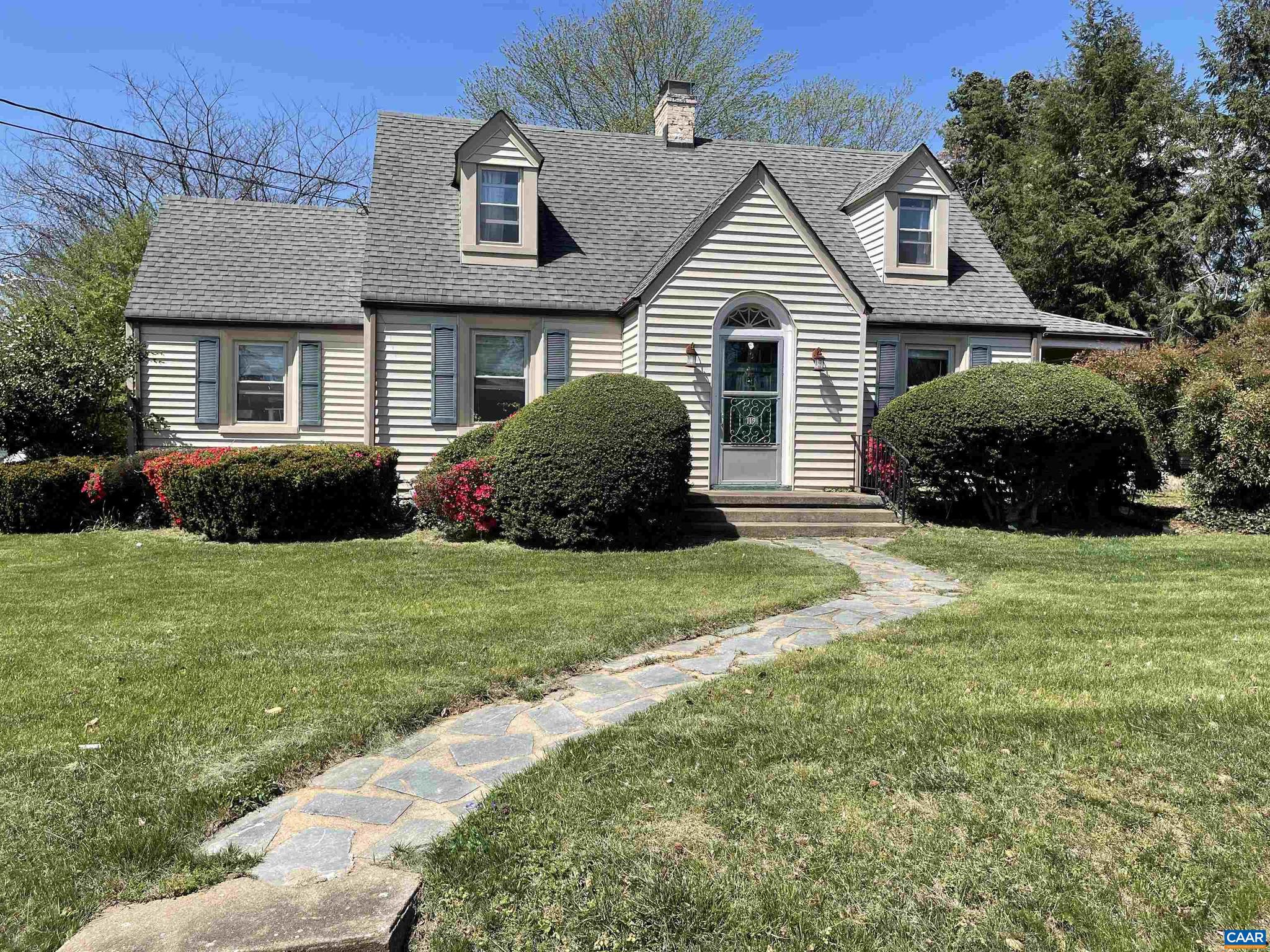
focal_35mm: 26
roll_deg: -1.0
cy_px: 476
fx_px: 954
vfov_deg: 53.1
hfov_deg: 67.3
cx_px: 635
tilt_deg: -3.1
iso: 32
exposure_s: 1/3003
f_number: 1.6
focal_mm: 5.1
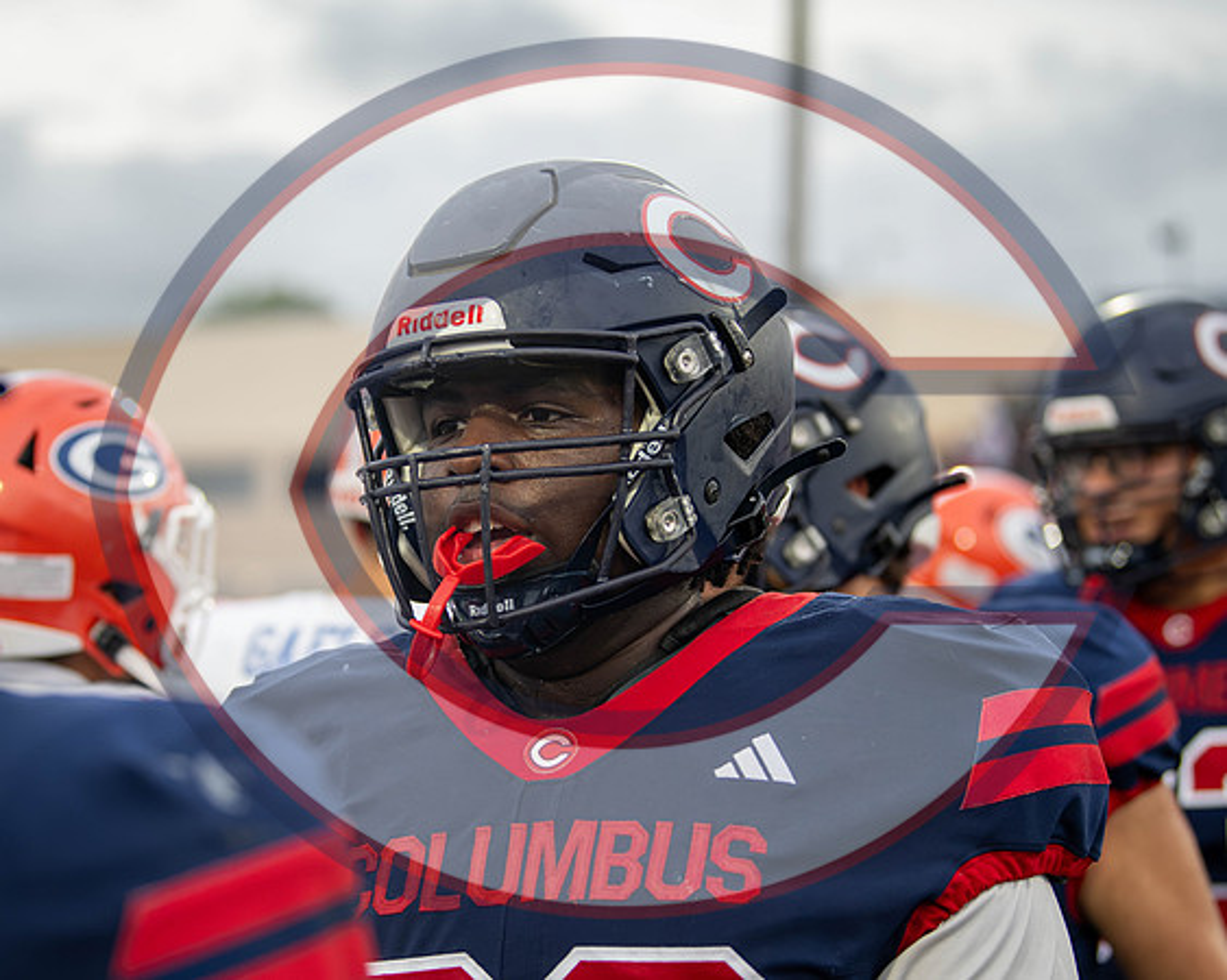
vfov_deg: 16.5
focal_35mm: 93
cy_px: 563
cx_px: 511
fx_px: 3380
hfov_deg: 20.6
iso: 1250
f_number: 2.8
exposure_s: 1/1000
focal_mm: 72
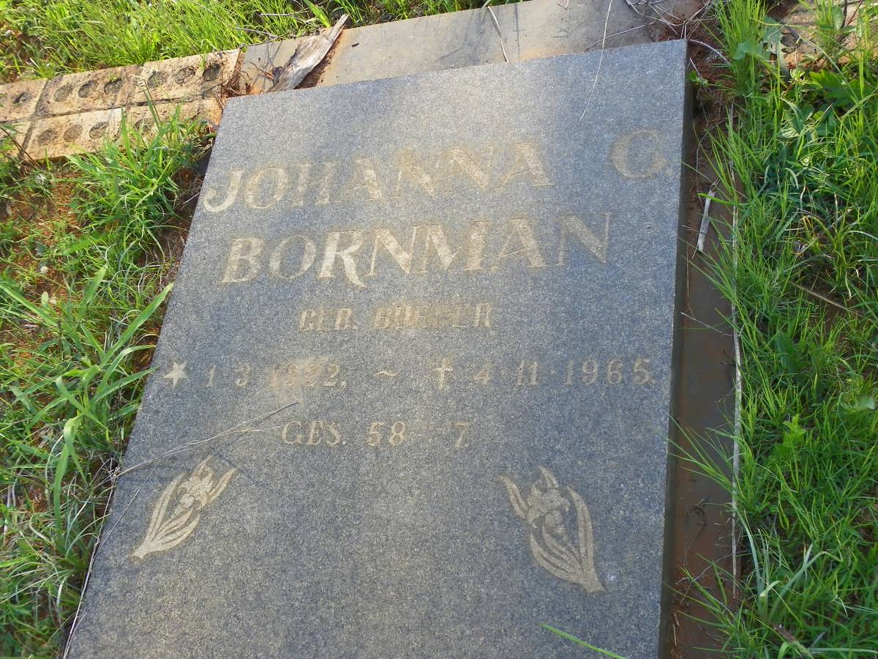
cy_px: 330
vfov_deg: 38.7
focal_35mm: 37
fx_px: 938
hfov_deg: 50.1
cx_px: 439
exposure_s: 1/125
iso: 64
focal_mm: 6.6
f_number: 3.5
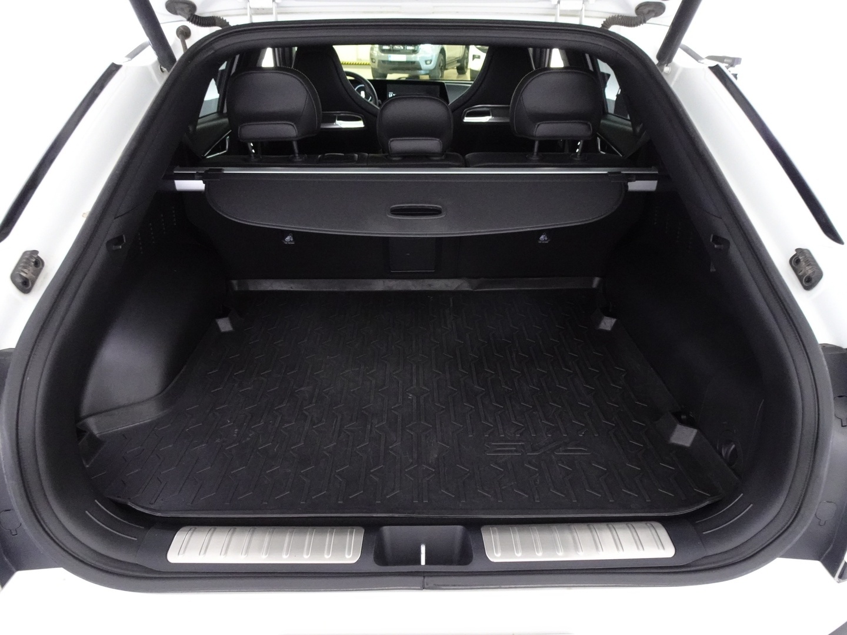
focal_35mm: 24
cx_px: 424
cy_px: 318
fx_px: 587
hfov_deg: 71.6
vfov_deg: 56.8
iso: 800
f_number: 3.5
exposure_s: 1/13
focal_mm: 4.25
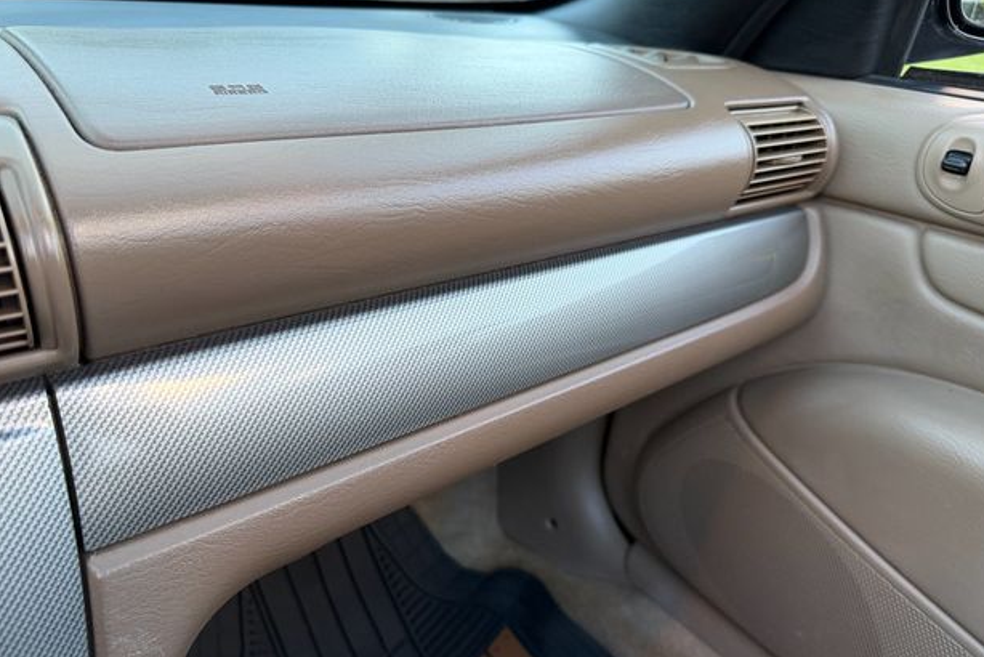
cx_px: 494
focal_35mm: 26
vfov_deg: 49.6
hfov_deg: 69.4
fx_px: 711
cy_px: 338
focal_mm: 6.76
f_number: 1.78
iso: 200
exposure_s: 1/95
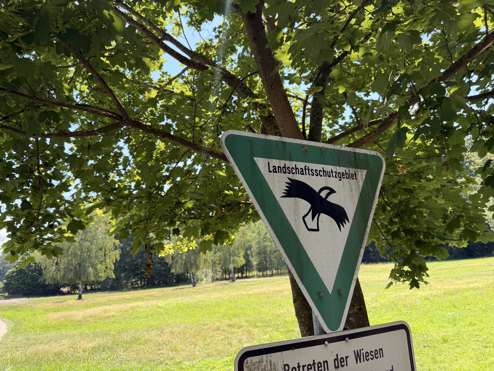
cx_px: 247
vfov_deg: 56.8
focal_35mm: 24
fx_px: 343
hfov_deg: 71.6
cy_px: 186
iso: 100
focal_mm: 6.76
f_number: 1.78
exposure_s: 1/1156
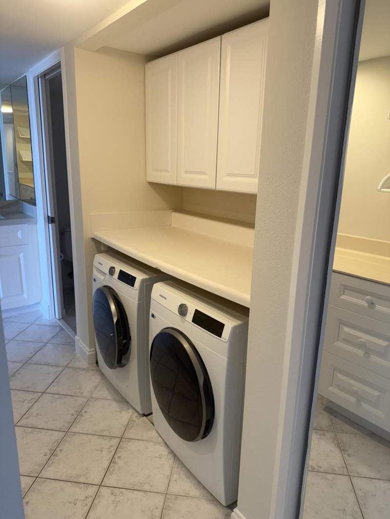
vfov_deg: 71.6
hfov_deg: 56.8
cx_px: 195
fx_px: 360
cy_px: 260
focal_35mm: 24
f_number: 1.78
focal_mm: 6.76
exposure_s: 1/120
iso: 125
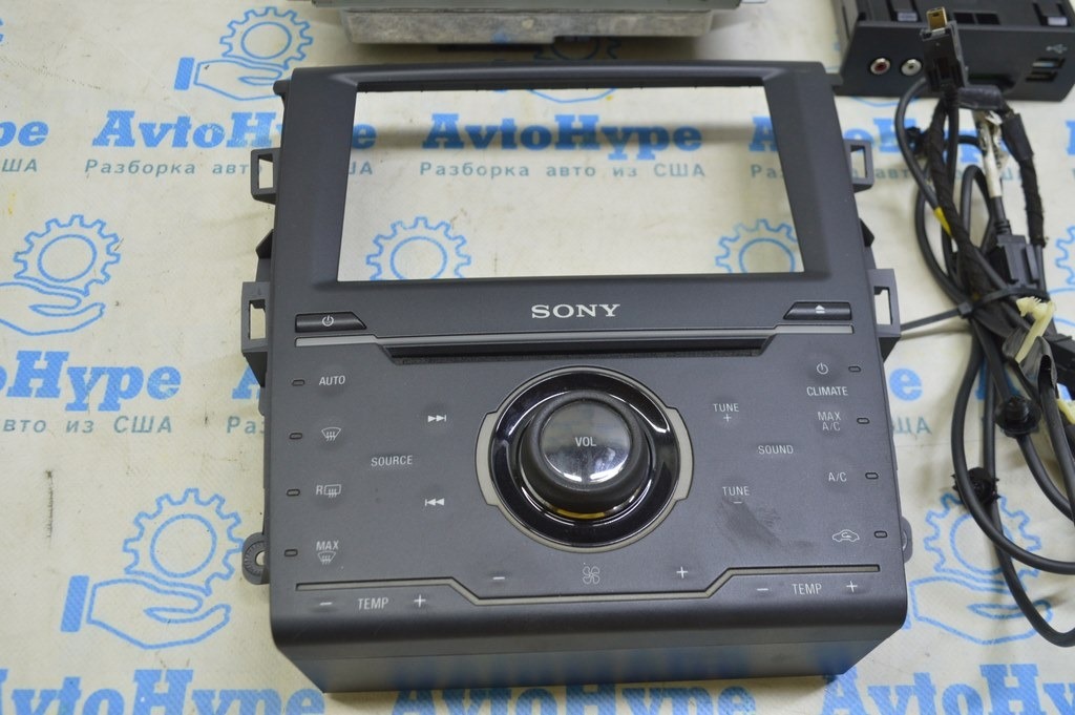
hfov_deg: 55.1
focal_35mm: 34
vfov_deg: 38.3
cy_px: 358
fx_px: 1029
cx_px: 538
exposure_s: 1/20
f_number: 5.6
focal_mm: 23
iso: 400
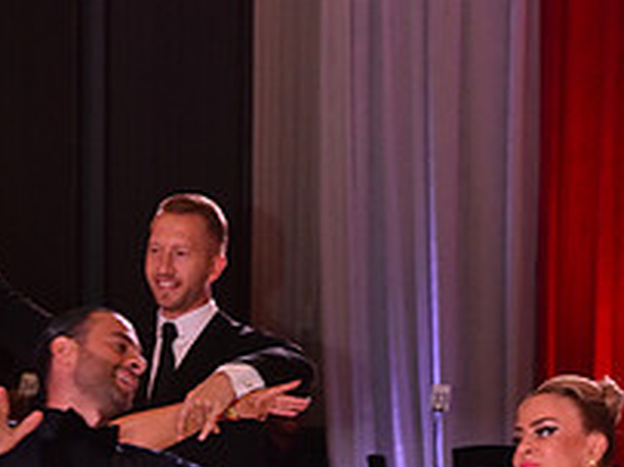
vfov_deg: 4.9
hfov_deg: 6.6
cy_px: 636
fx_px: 5441
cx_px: 334
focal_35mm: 302
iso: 2500
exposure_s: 1/320
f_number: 6.3
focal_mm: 110
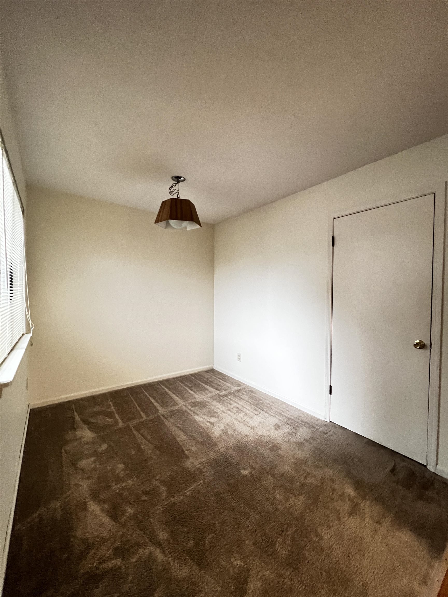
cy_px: 298
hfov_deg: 89.9
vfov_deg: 106.2
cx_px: 224
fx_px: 224
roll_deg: -0.8
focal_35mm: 13
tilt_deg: +0.0
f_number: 1.8
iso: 640
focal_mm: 1.57
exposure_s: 1/60
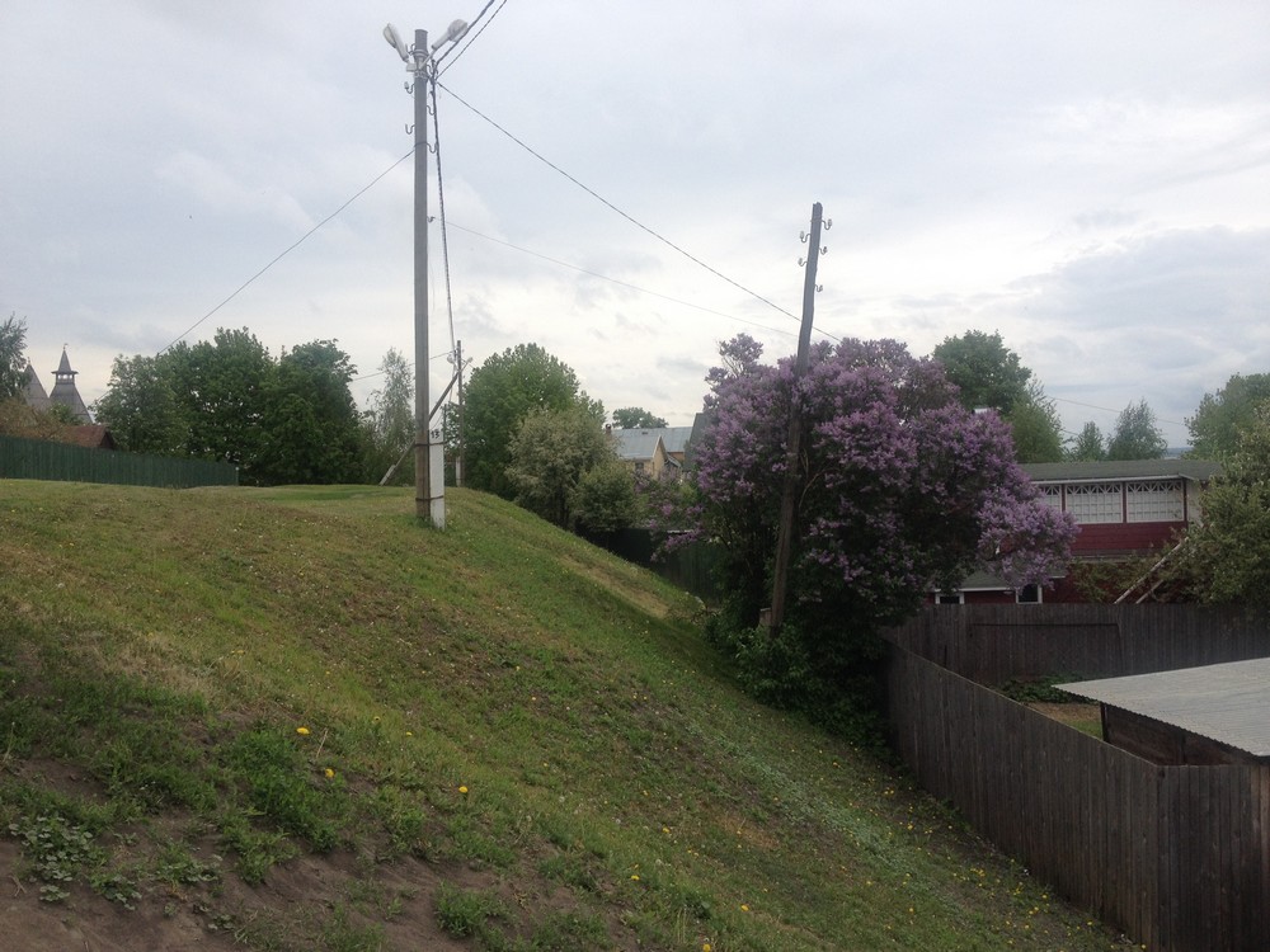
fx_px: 1284
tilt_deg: -3.5
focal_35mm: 35
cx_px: 635
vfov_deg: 40.7
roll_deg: +0.3
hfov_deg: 52.6
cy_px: 476
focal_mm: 4.28
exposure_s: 1/1534
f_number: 2.4
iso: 50
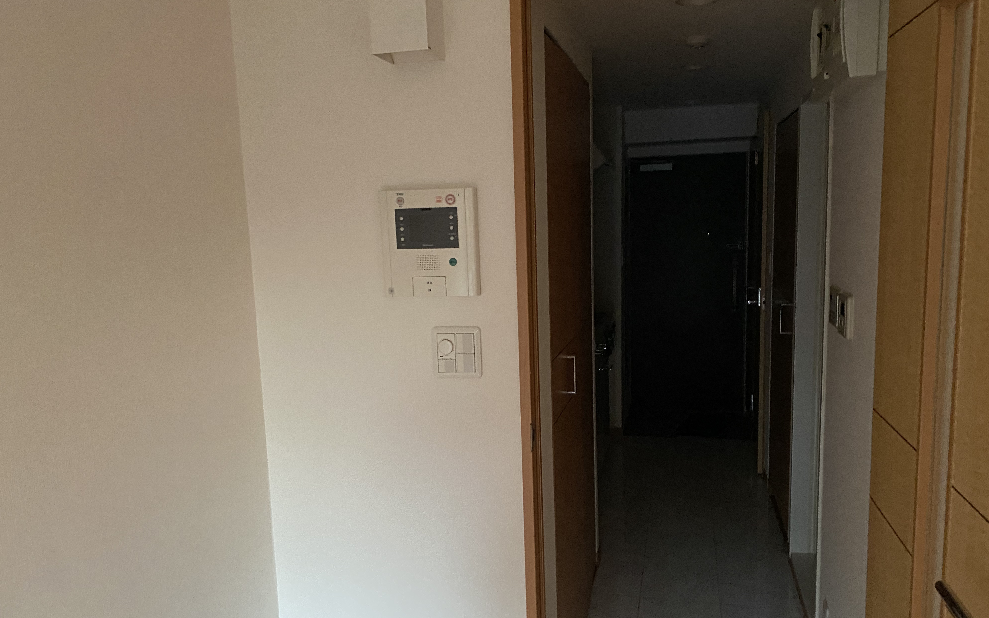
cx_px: 502
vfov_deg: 44.5
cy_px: 315
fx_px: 755
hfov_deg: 66.5
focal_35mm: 28
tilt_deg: -8.3
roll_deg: +1.3
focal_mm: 4.25
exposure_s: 1/30
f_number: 1.8
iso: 800
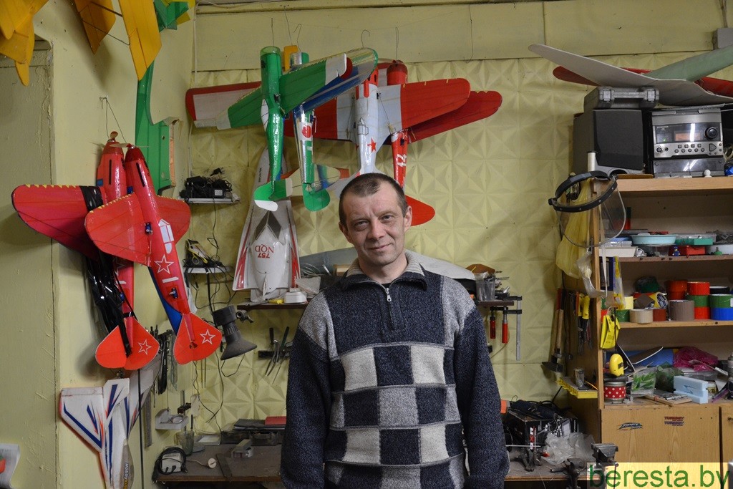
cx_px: 366
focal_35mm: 32
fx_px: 641
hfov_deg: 59.5
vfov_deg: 41.7
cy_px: 244
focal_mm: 21
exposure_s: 1/60
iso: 1250
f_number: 3.8
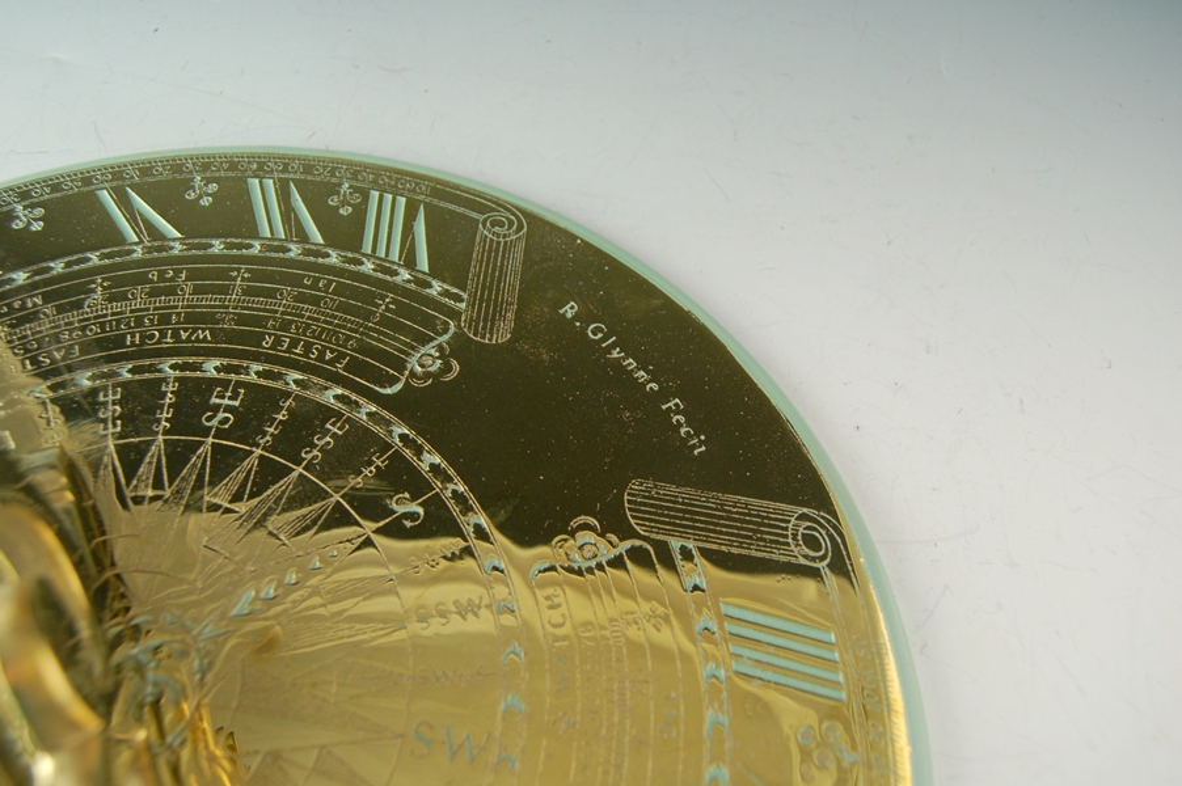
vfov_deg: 43.5
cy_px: 393
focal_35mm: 30
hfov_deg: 62.0
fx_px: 984
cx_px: 591
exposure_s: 1/80
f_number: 5
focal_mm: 20
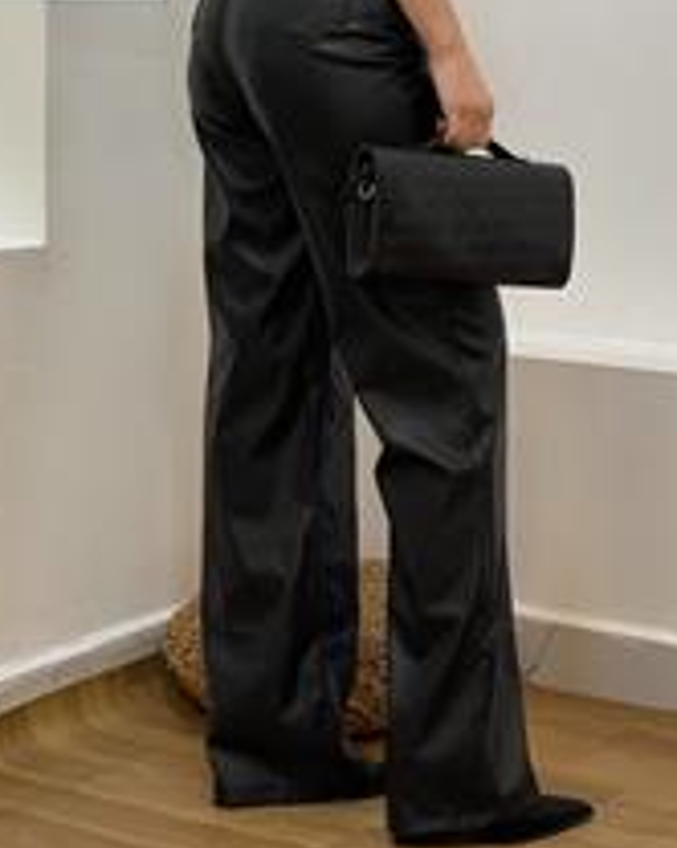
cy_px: 39
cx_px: 277
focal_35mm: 101
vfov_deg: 18.6
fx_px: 2533
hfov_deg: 15.2
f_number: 2
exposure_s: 1/100
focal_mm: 6
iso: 80
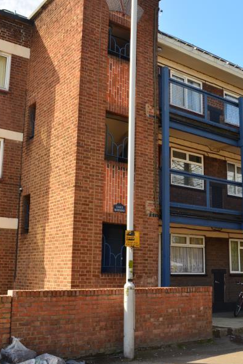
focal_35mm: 41
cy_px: 183
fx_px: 415
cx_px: 141
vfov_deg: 47.4
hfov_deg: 32.6
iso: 200
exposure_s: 1/125
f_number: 11
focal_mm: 18
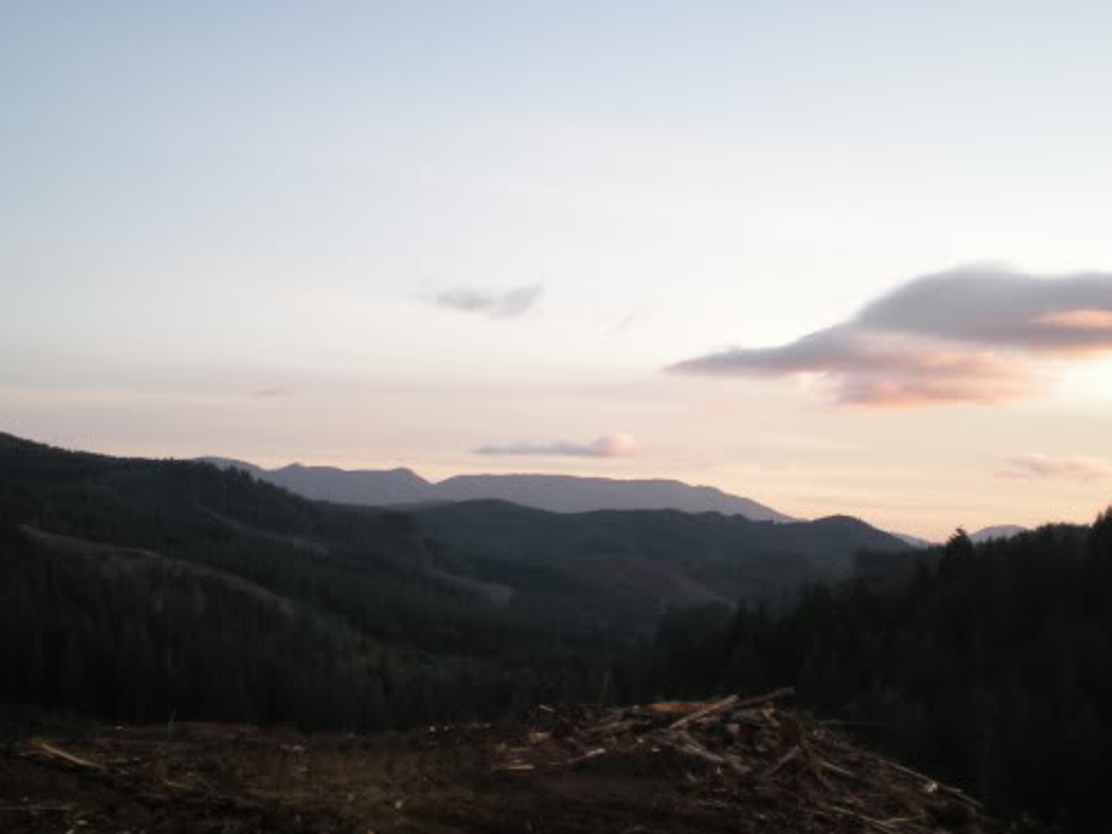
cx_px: 527
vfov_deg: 29.6
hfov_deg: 38.9
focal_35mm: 49
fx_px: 1574
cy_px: 471
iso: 81
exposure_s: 1/80.5
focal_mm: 6.3
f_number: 3.1
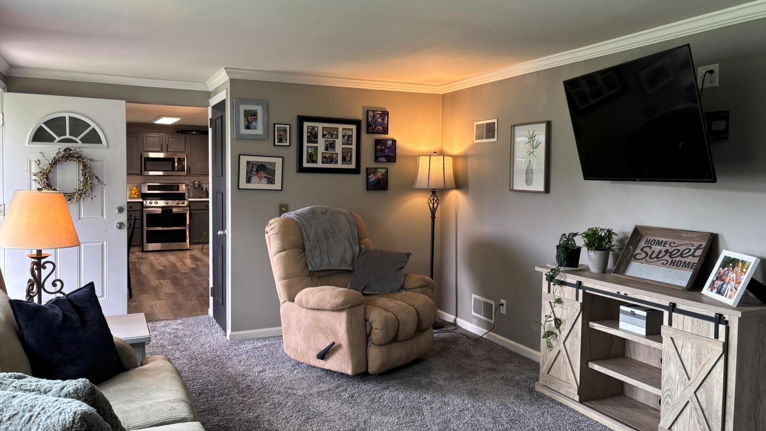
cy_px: 197
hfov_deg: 66.1
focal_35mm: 29
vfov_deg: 40.1
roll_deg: -0.1
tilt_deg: -3.0
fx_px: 589
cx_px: 390
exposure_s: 1/60
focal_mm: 5.96
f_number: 1.6
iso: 80
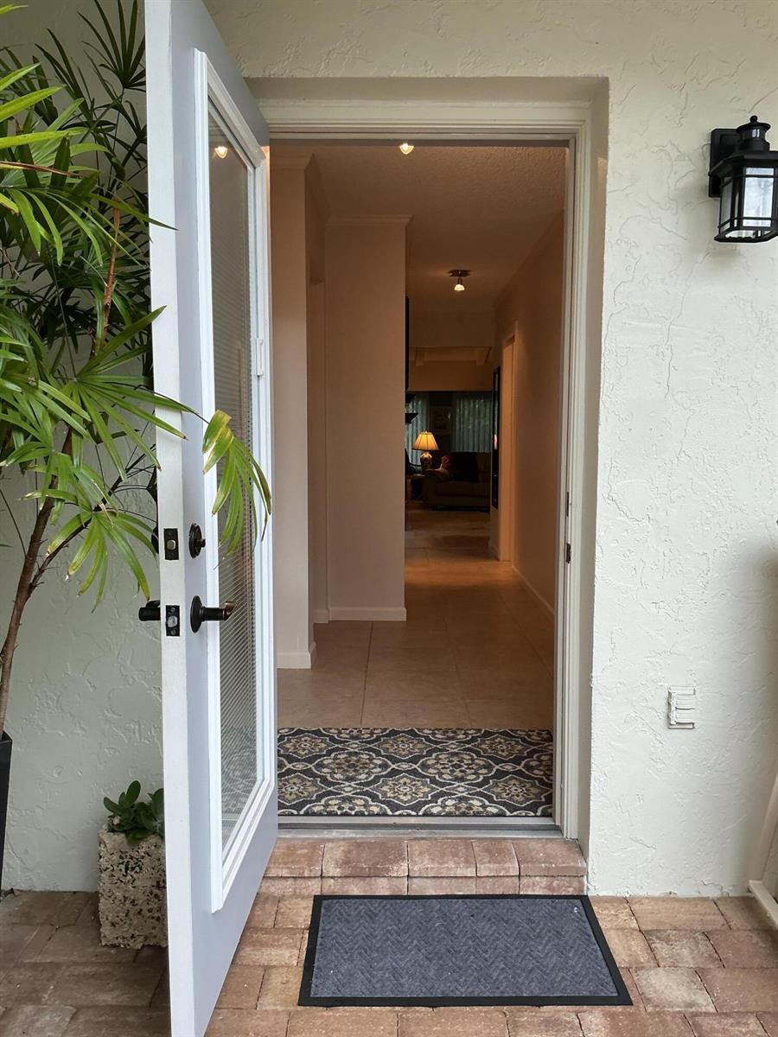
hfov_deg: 48.2
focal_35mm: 29
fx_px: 869
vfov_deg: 61.7
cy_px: 518
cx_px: 389
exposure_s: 1/120
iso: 50
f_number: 1.8
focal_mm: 3
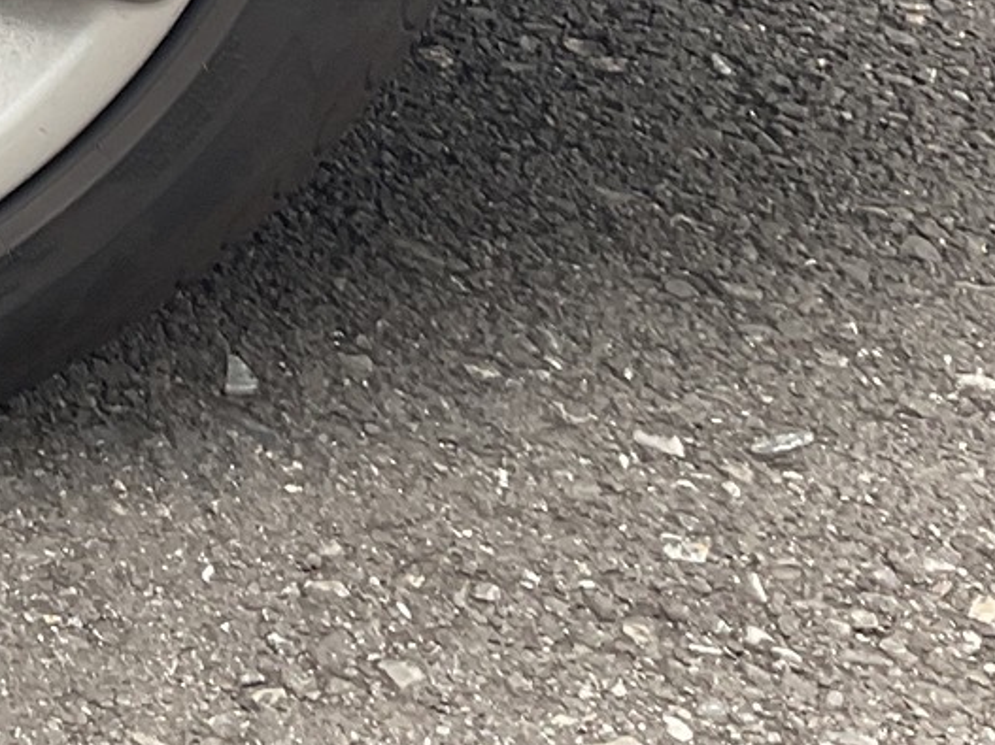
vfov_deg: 12.5
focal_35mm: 111
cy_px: -445
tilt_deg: -26.9
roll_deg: -3.4
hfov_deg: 16.0
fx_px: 3190
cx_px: -555
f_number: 1.8
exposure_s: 1/100
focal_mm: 3
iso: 25
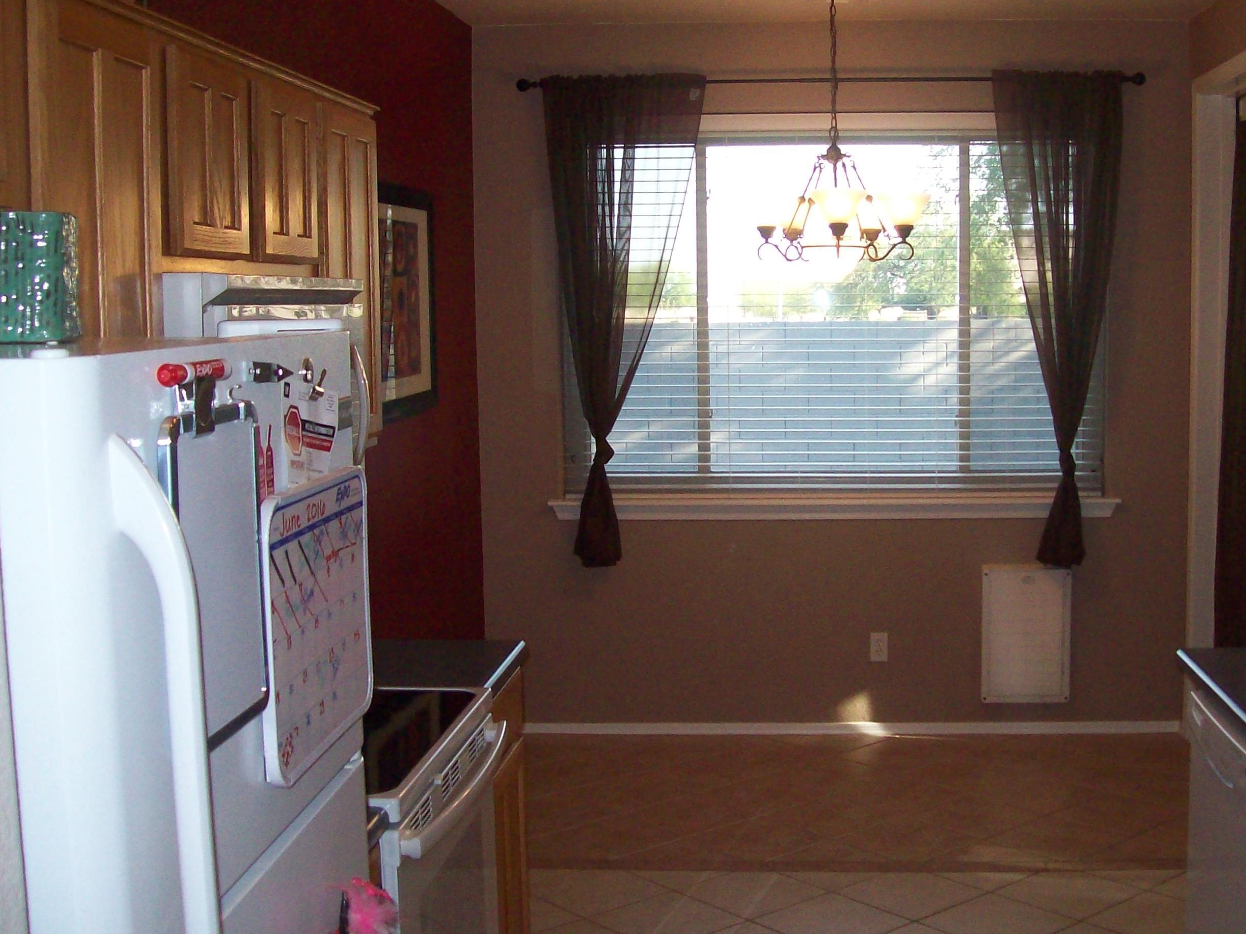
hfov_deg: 42.7
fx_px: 1584
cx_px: 755
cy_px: 464
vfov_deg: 32.9
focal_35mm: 44
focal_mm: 6
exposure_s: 1/146
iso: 200
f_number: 2.7
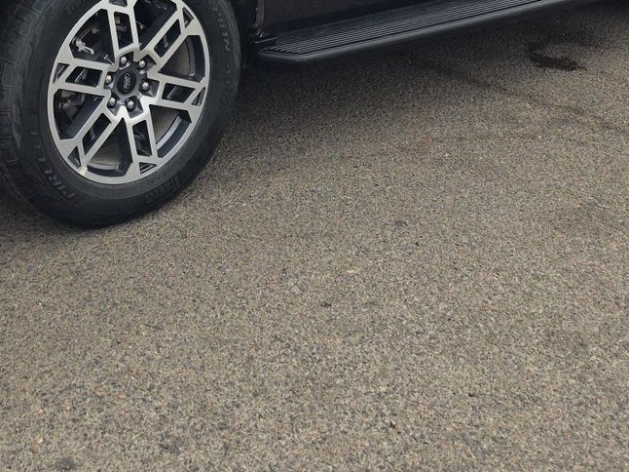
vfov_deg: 23.4
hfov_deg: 33.3
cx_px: 178
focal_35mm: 57
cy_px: -96
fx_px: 1035
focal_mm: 6.5
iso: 63
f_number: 1.4
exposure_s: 1/2600
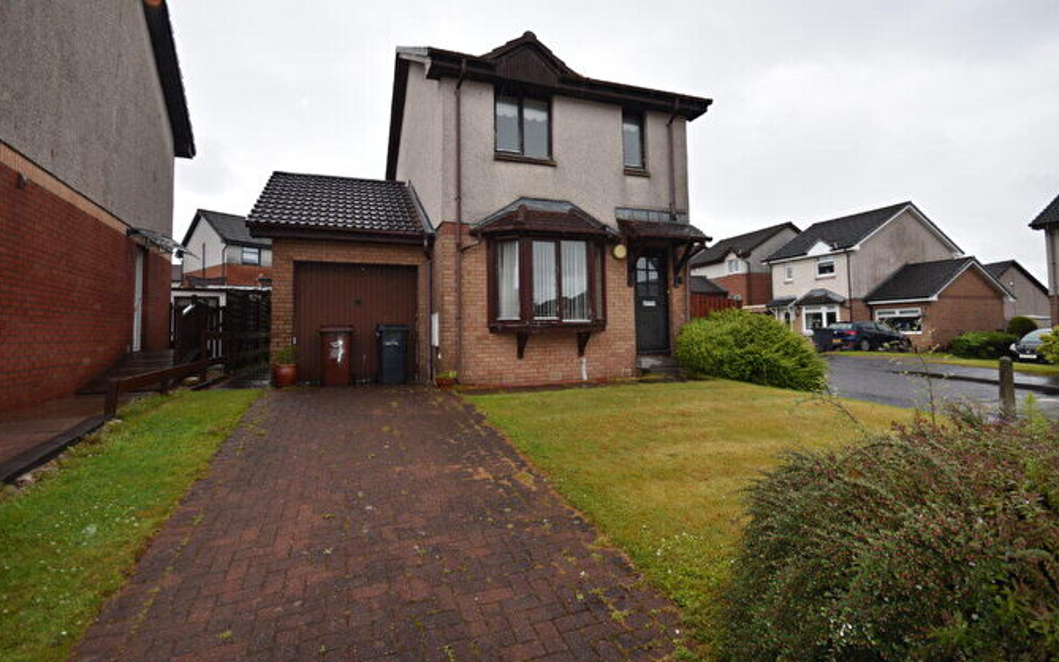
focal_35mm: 16
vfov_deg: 71.1
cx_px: 508
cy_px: 306
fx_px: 462
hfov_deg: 97.8
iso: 100
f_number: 6.3
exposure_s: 1/160
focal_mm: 10
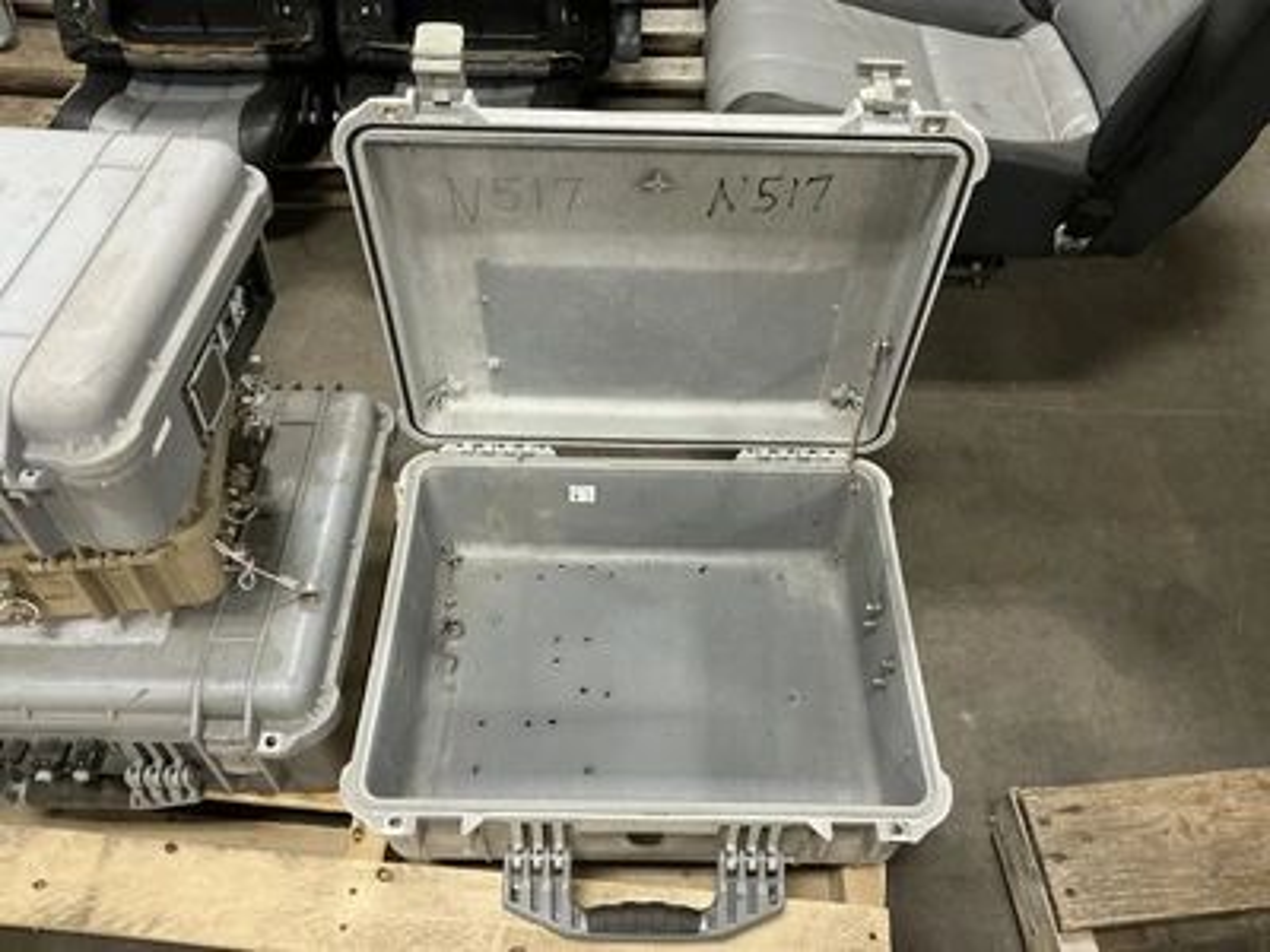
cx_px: 635
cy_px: 476
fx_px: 1027
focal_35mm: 28
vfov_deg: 49.7
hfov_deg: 63.4
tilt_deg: -51.3
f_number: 1.8
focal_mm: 3
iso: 200
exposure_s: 1/40
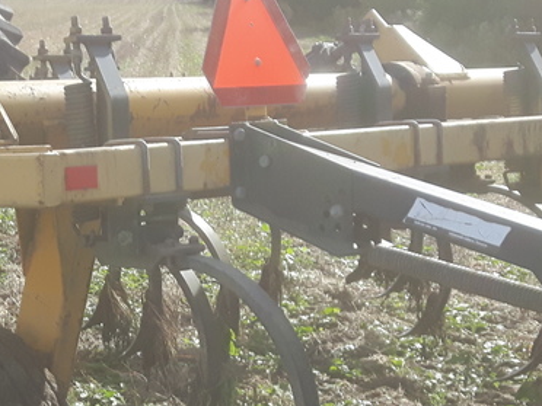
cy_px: 214
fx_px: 1503
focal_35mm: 96
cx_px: 58
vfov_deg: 15.4
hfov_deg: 20.1
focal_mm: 3.7
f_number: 1.9
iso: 40
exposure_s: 1/730
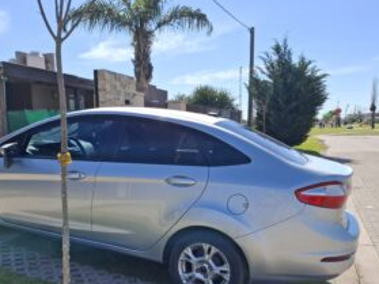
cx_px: 168
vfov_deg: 42.2
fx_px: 361
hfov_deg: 55.2
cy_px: 196
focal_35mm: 33
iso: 50
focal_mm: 5.54
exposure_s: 1/2304
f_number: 1.8
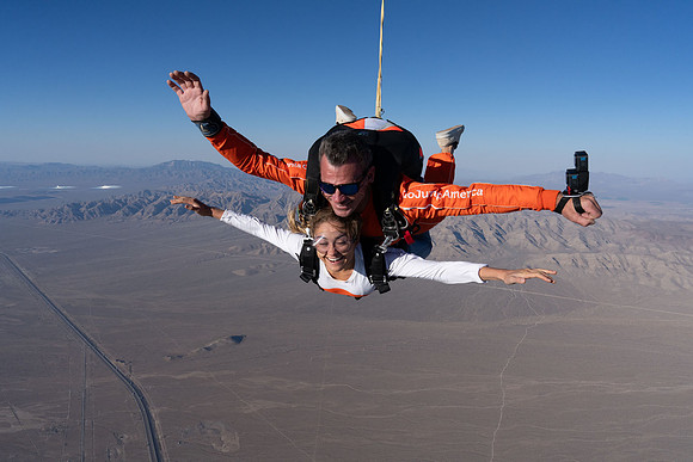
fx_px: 462
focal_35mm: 24
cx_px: 346
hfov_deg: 73.7
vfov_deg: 53.2
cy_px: 231
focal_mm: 24
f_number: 11
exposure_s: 1/2000
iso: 800
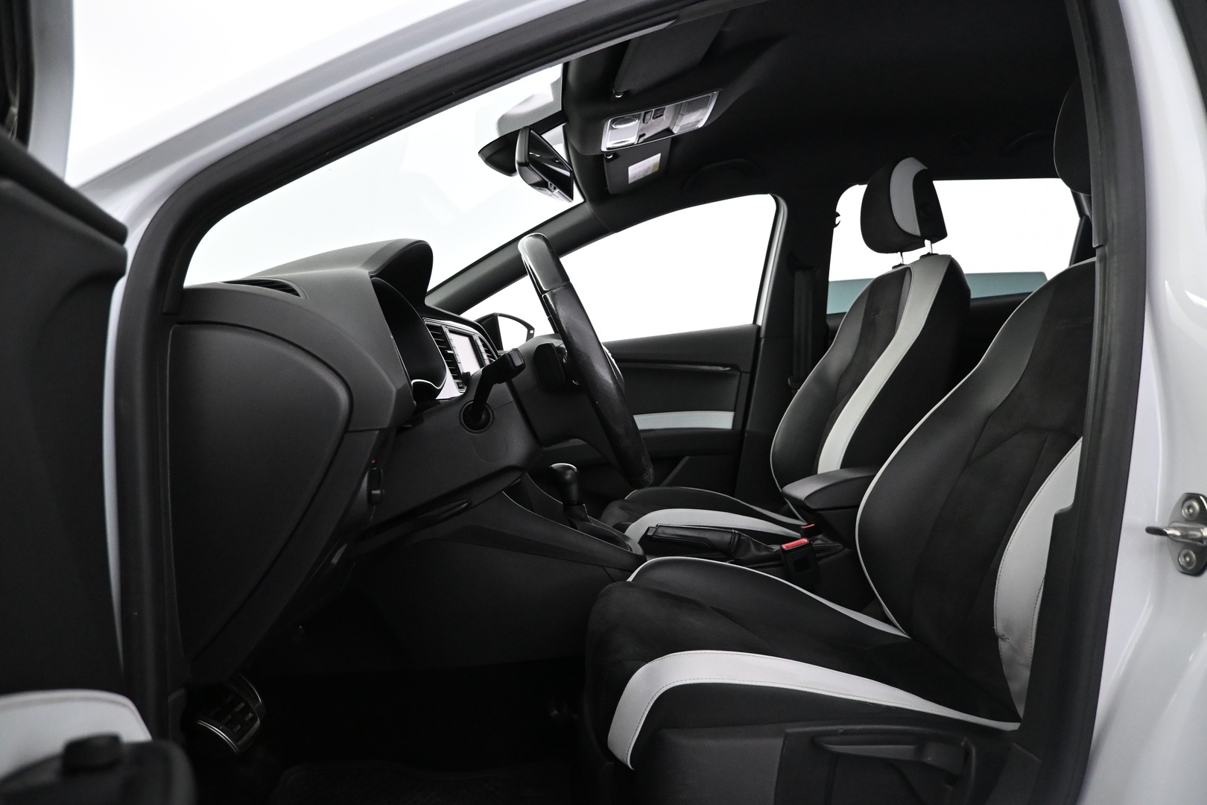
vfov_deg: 53.1
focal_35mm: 24
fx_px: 805
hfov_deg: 73.7
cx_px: 604
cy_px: 402
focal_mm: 16
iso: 3200
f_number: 3.5
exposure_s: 1/80
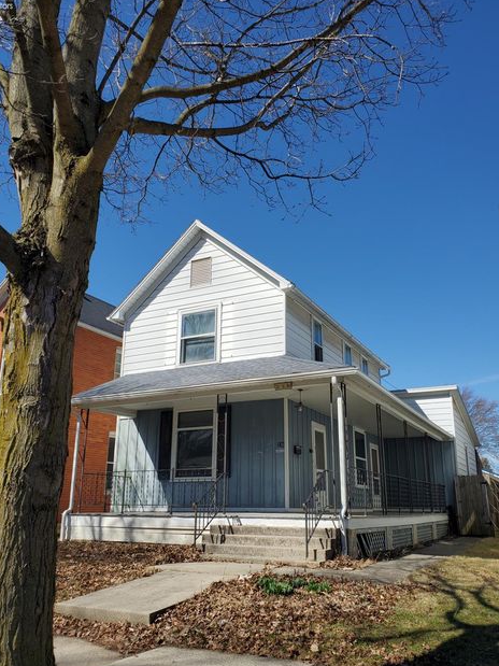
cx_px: 252
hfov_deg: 49.7
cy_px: 346
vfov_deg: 63.4
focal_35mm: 28
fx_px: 538
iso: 50
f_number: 2.4
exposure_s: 1/2175
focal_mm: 4.3
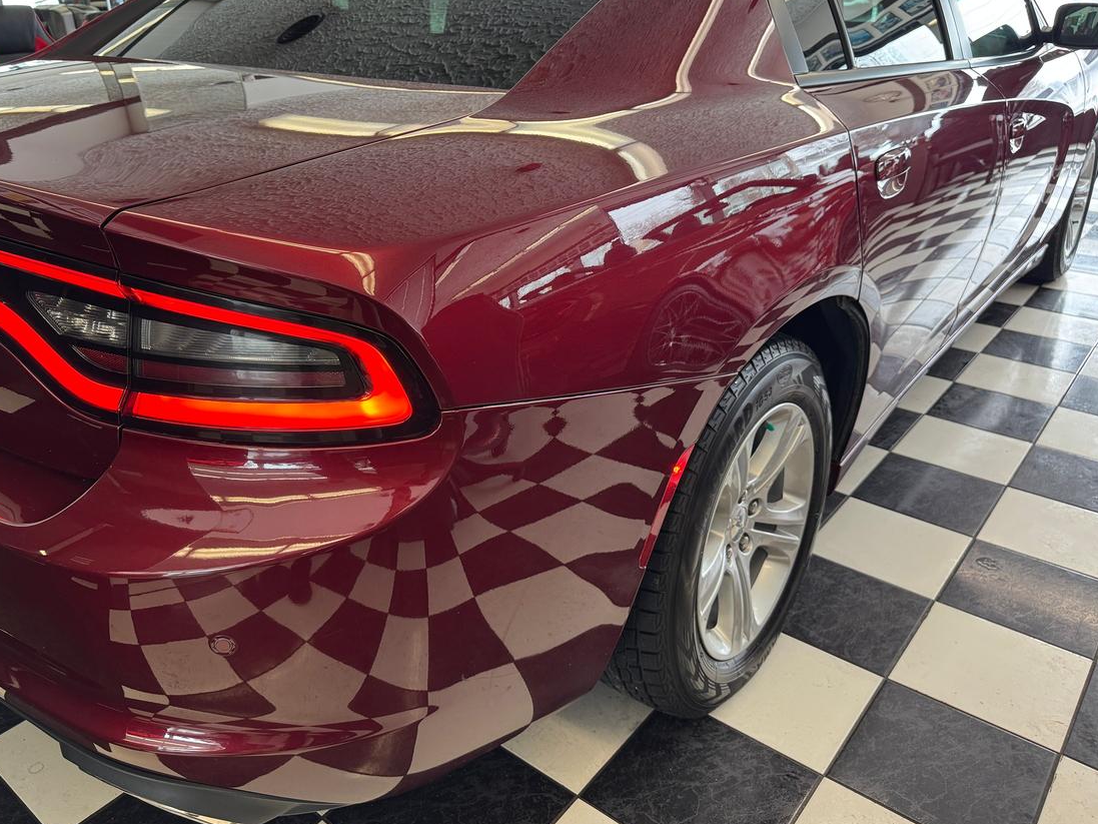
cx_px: 499
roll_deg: +1.0
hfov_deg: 63.3
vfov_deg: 49.7
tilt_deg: -23.6
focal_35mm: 28
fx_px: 888
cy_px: 374
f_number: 1.78
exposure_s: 1/120
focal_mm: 6.76
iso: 160
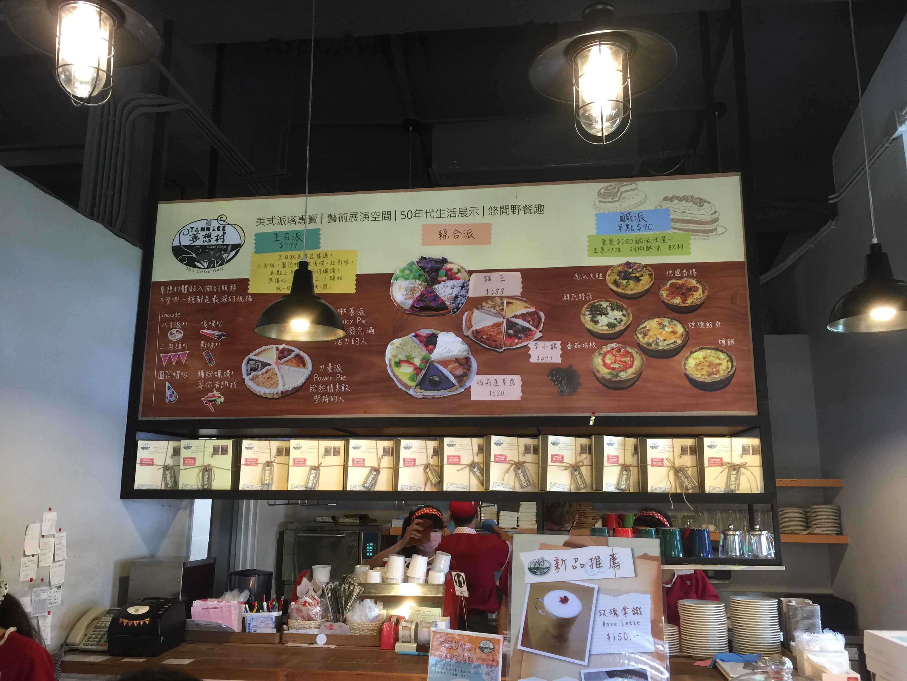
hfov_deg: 61.7
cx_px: 454
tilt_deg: +10.5
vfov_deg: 48.2
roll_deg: -1.3
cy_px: 340
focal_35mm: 29
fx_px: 760
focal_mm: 4.15
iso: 50
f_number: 2.2
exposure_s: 1/15
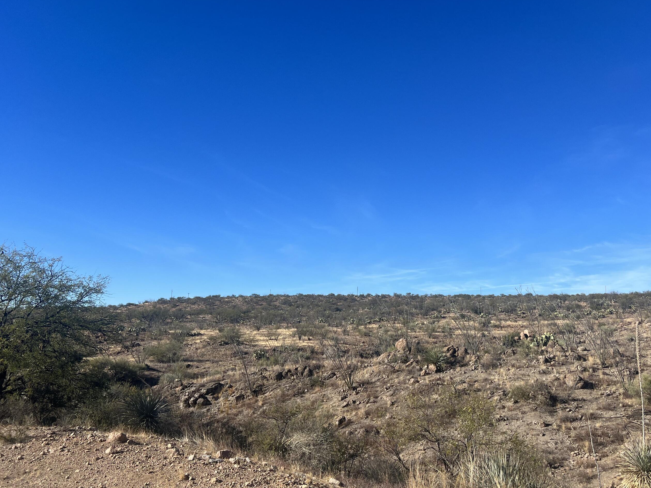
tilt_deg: +7.9
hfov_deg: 58.2
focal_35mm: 31
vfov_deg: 45.4
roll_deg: -1.2
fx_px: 583
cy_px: 263
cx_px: 359
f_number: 1.5
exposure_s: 1/4274
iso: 50
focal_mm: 5.7
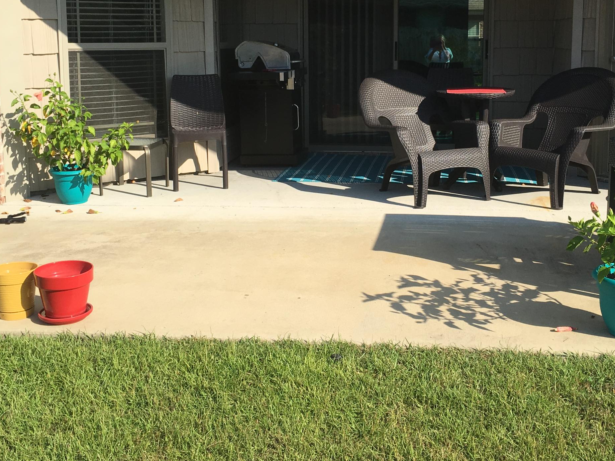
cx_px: 331
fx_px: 835
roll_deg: -0.1
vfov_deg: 30.5
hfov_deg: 40.4
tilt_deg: -6.8
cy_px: 138
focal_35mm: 47
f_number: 2.2
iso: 25
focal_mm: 4.15
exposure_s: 1/1570
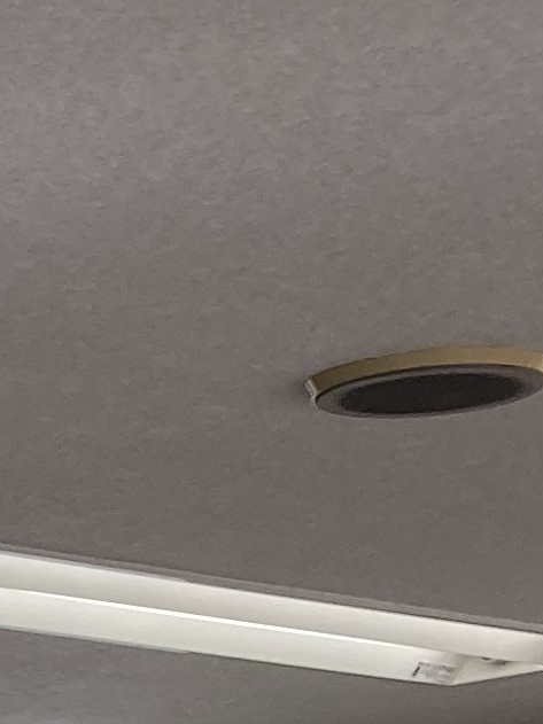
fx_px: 3745
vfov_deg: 9.6
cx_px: -1120
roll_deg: -0.1
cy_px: 1808
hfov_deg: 7.3
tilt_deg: -4.7
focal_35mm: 179
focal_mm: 3.99
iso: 40
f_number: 1.8
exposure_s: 1/120
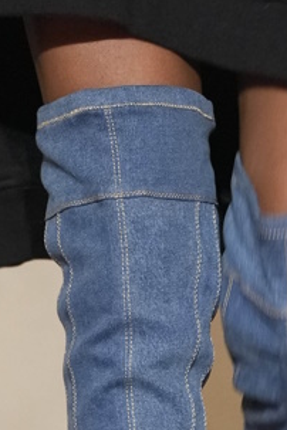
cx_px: 170
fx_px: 10487
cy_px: -122
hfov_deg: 1.6
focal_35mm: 877
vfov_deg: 2.3
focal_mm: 133
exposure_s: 1/125
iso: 2000
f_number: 3.5
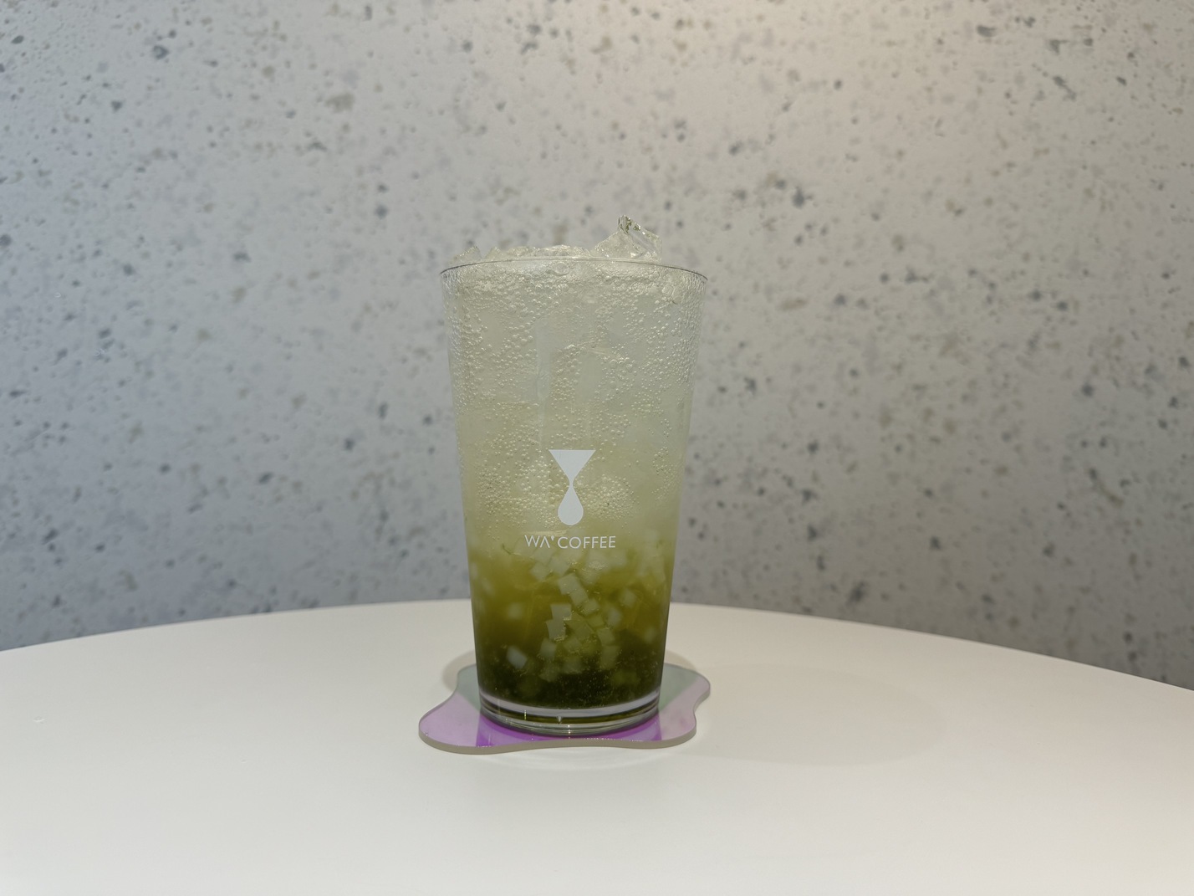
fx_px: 828
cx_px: 597
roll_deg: -0.3
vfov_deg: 56.8
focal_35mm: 24
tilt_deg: -2.8
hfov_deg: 71.6
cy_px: 448
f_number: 1.78
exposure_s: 1/294
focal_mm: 6.76
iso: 80
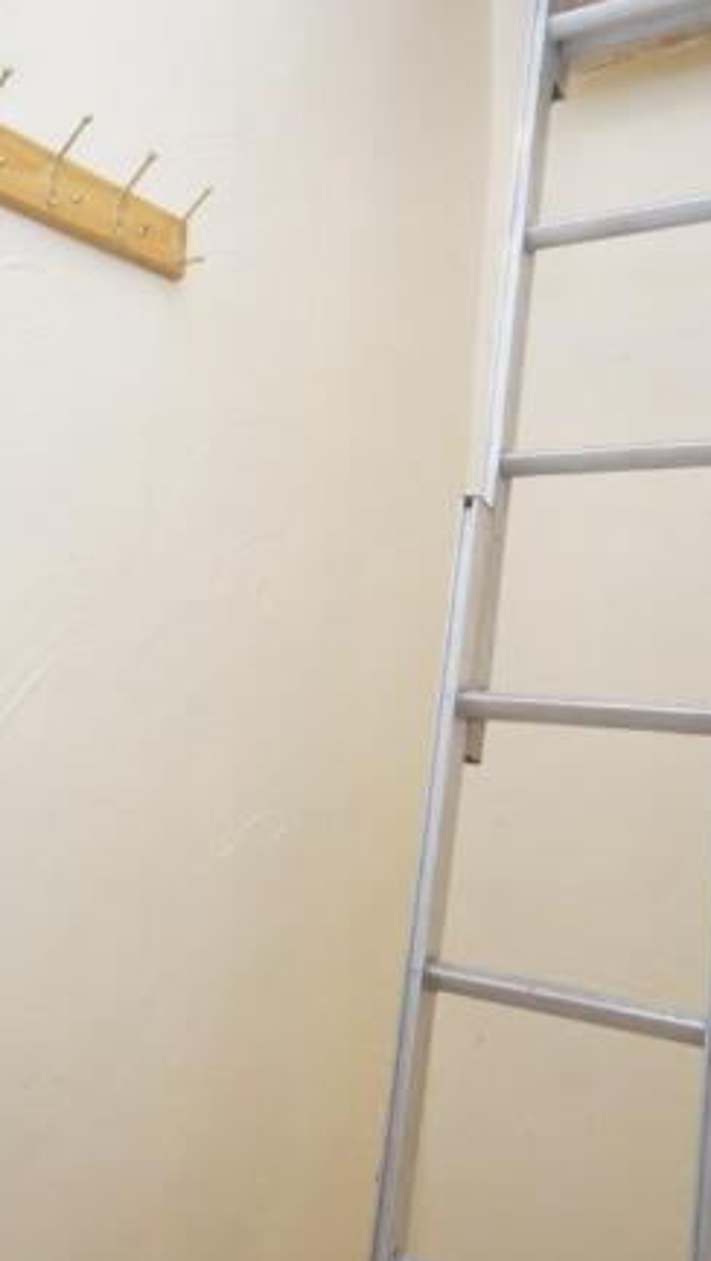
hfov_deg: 30.1
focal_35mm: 38
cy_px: 630
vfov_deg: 52.8
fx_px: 1272
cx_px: 92
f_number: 22
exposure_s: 1/13
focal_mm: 16
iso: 3200
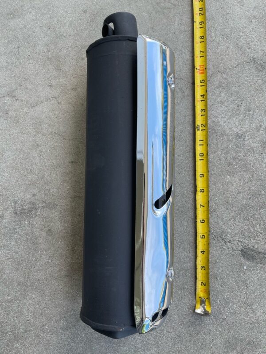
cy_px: 177
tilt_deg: -86.5
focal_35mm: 26
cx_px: 133
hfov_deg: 53.1
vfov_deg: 67.3
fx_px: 266
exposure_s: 1/342
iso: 32
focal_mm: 5.1
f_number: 1.6
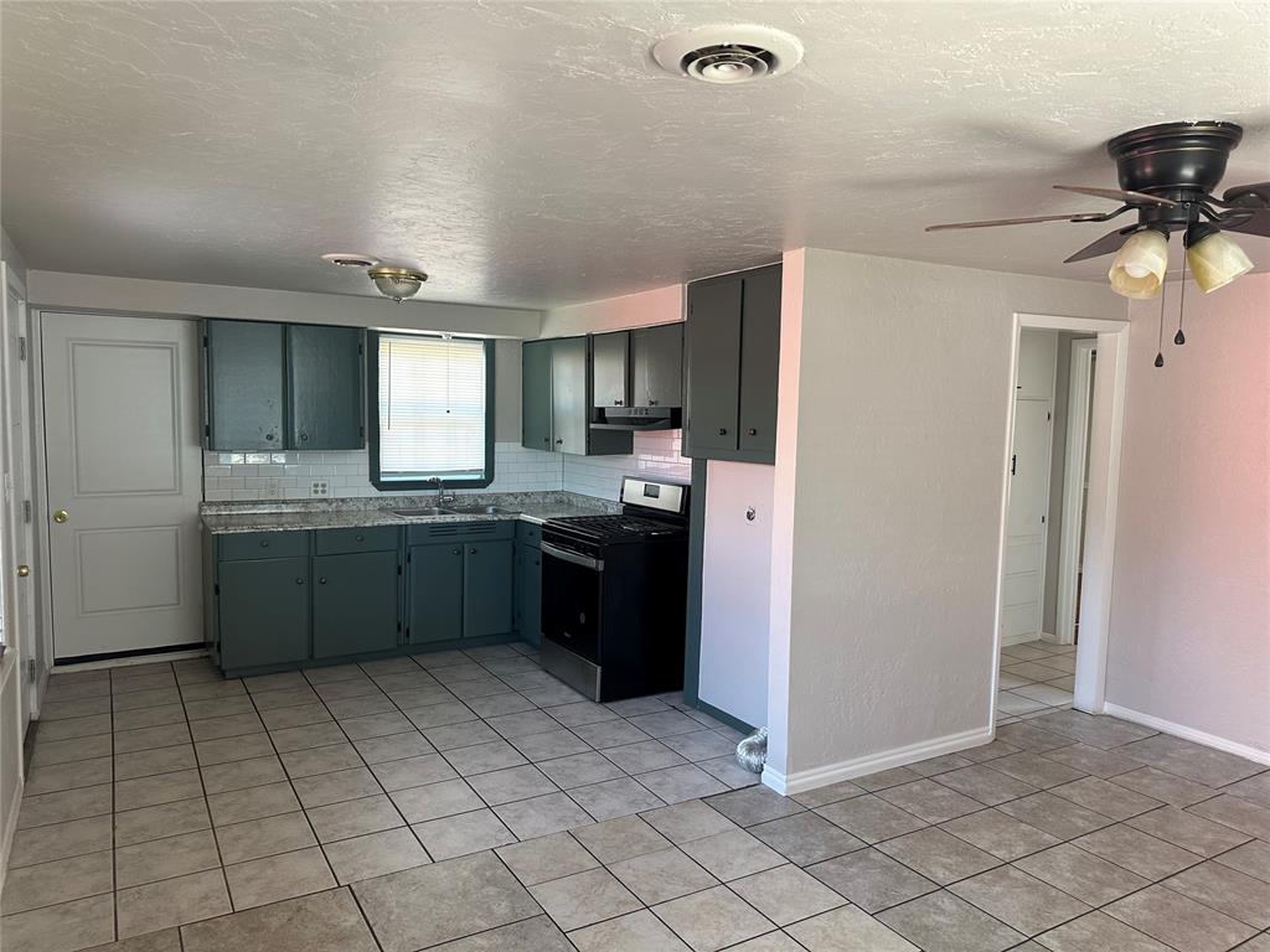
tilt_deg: -5.0
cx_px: 635
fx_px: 881
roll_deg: -1.3
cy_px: 476
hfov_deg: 71.6
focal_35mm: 24
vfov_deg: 56.8
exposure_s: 1/60
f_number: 1.78
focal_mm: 6.86
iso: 160
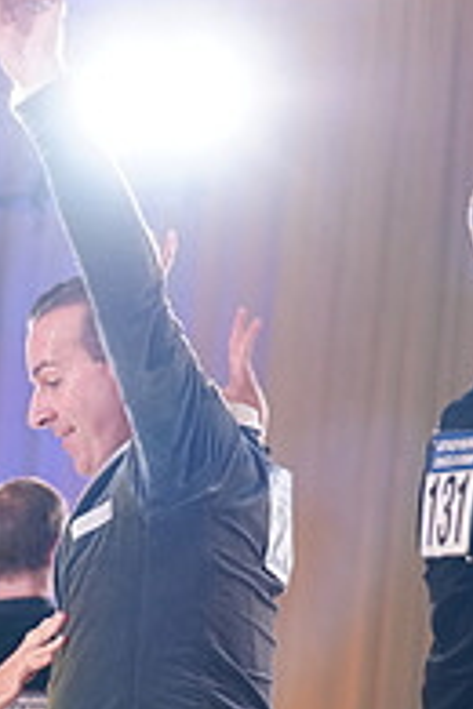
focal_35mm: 277
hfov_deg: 4.9
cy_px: 873
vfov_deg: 7.4
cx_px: -202
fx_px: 5459
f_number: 2.8
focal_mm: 93
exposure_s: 1/500
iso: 2000
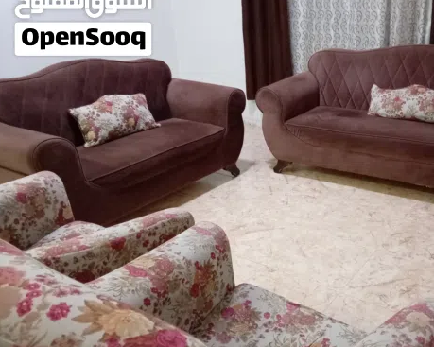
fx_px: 437
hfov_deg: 51.7
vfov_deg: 43.3
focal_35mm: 34
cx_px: 294
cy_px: 192
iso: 761
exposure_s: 1/20
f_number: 1.8
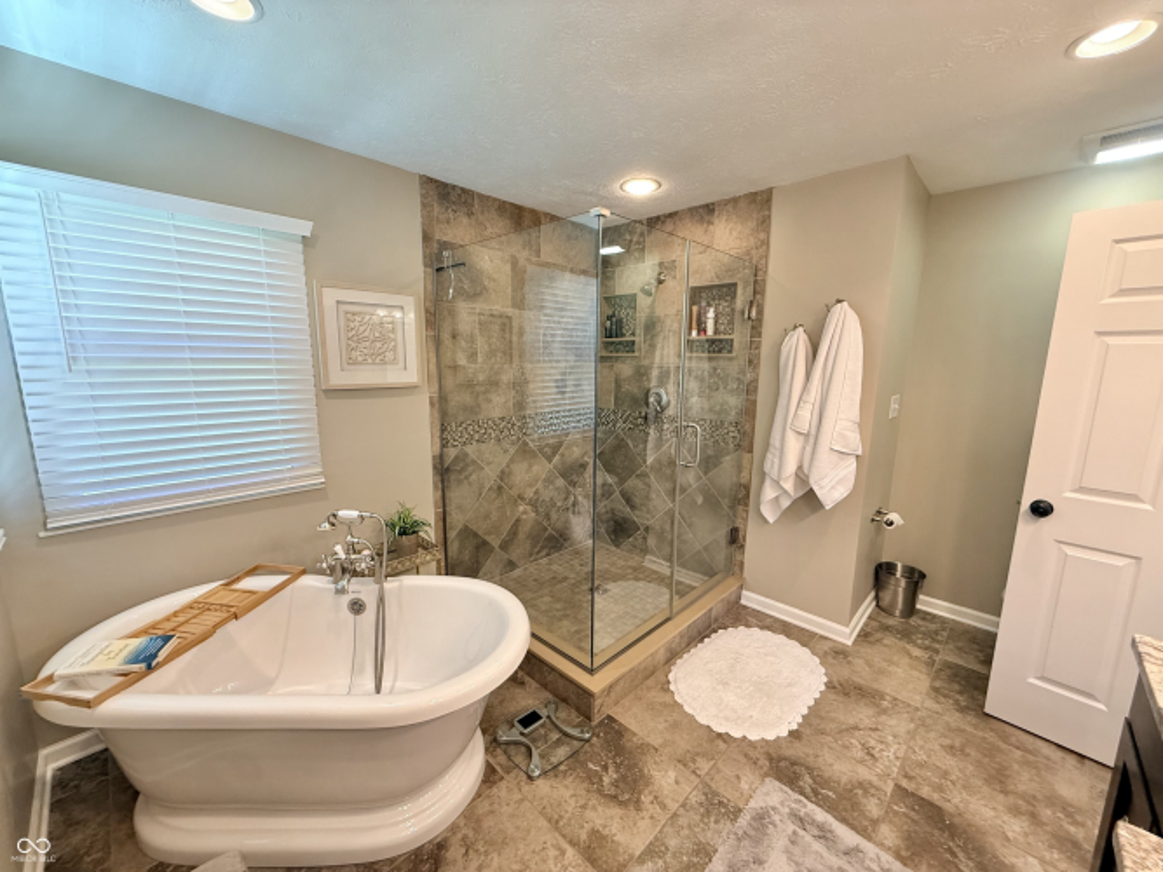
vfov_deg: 85.7
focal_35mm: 14
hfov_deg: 102.1
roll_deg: +0.2
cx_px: 582
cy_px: 436
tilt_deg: -9.0
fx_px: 470
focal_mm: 2.22
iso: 200
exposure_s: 1/60
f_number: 2.2
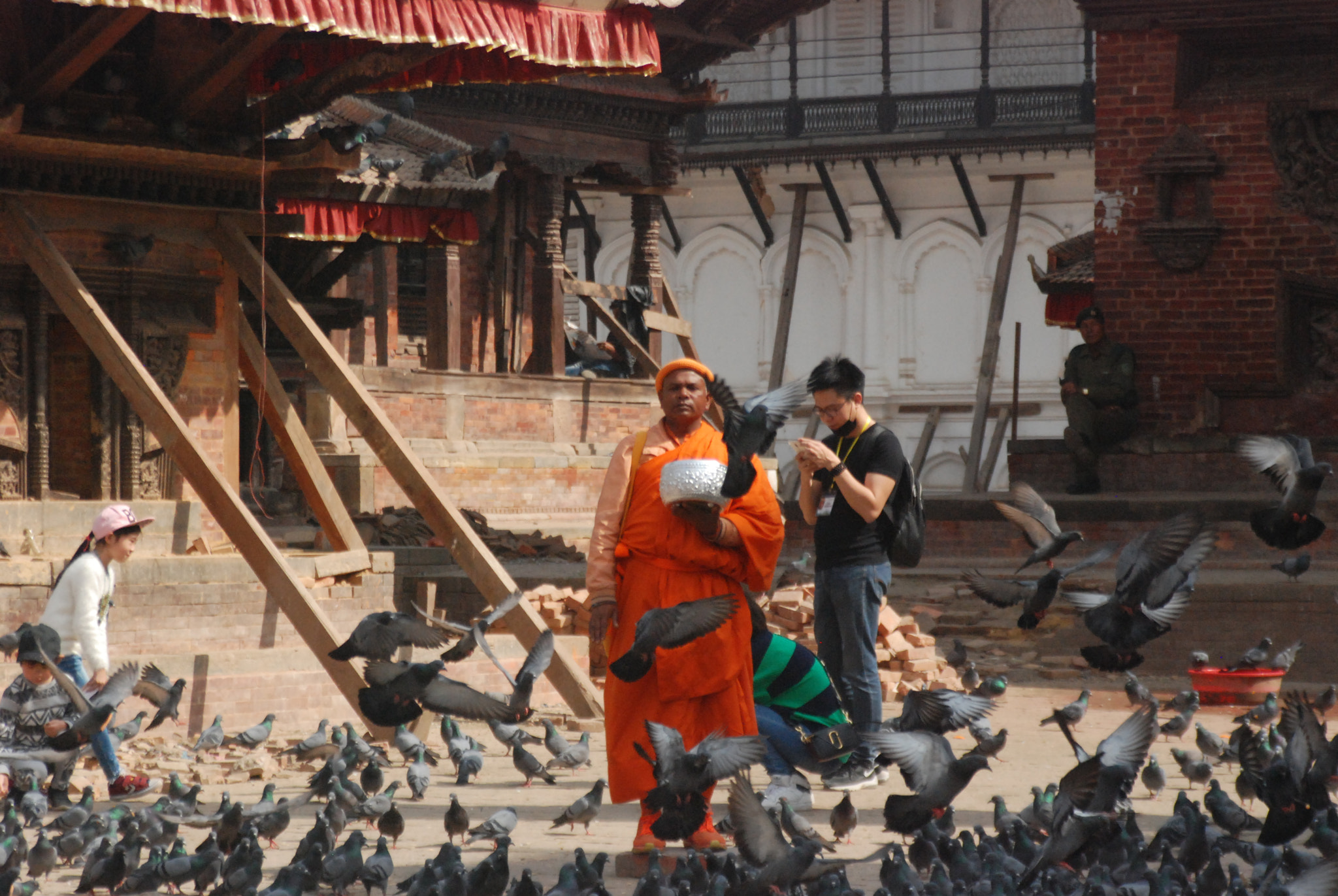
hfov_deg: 13.7
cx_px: 669
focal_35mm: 150
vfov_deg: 9.2
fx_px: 5582
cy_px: 448
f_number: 9
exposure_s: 1/1250
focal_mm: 100
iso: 1000
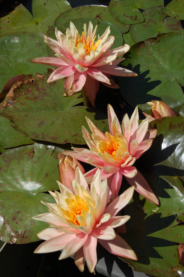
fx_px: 461
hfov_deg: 22.6
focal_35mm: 60
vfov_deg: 33.4
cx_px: 92
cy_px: 138
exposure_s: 1/500
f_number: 11
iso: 200
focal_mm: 40
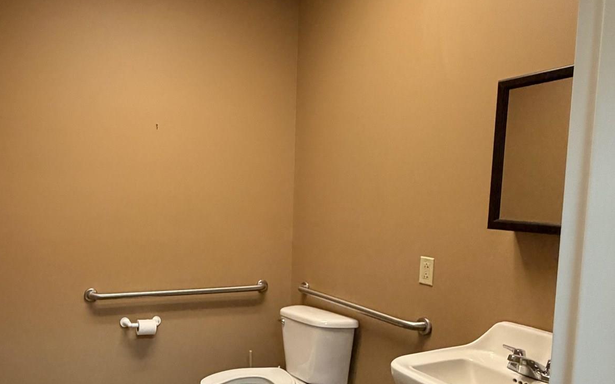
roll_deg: -0.3
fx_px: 486
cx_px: 173
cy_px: 245
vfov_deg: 42.8
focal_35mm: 29
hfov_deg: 61.9
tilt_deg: -5.6
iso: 400
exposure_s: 1/60
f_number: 2.2
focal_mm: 2.22
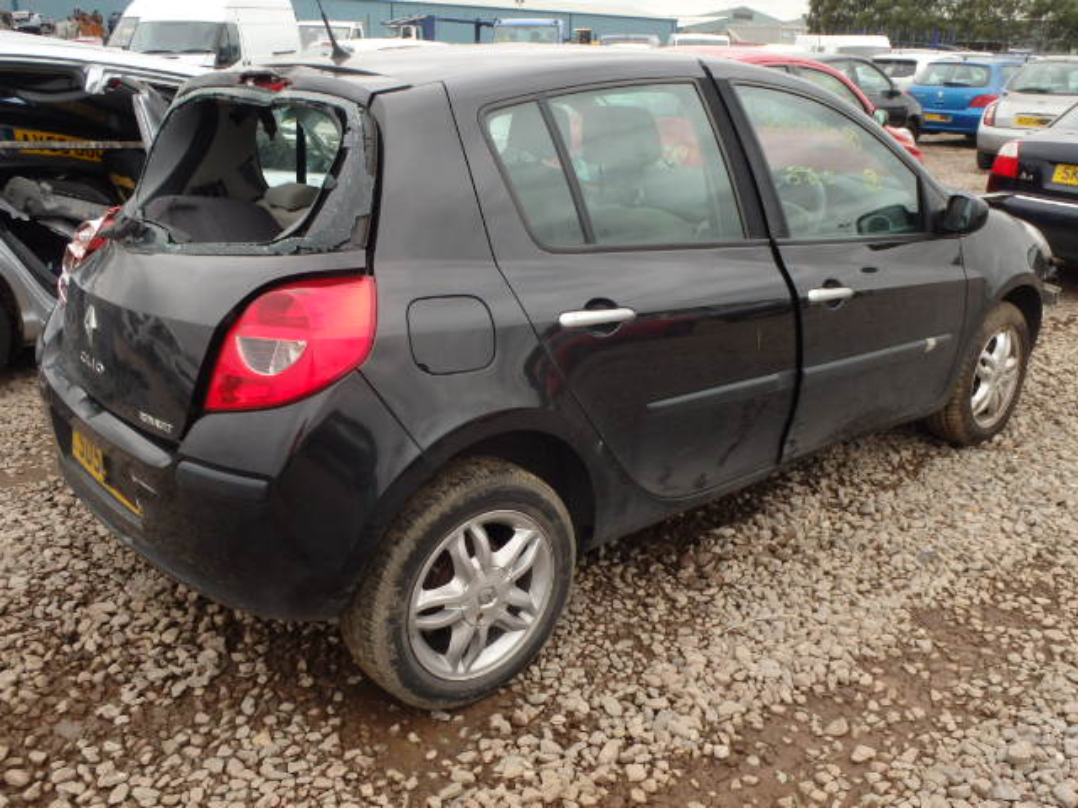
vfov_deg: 44.2
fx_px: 997
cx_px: 539
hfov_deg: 56.8
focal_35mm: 32
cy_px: 404
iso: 125
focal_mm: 5.7
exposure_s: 1/160
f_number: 4.2
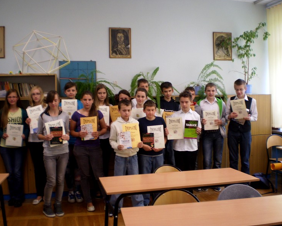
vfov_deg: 39.2
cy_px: 112
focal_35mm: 38
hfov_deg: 47.9
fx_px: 317
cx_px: 142
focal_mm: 6.3
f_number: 3.1
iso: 100
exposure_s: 1/30
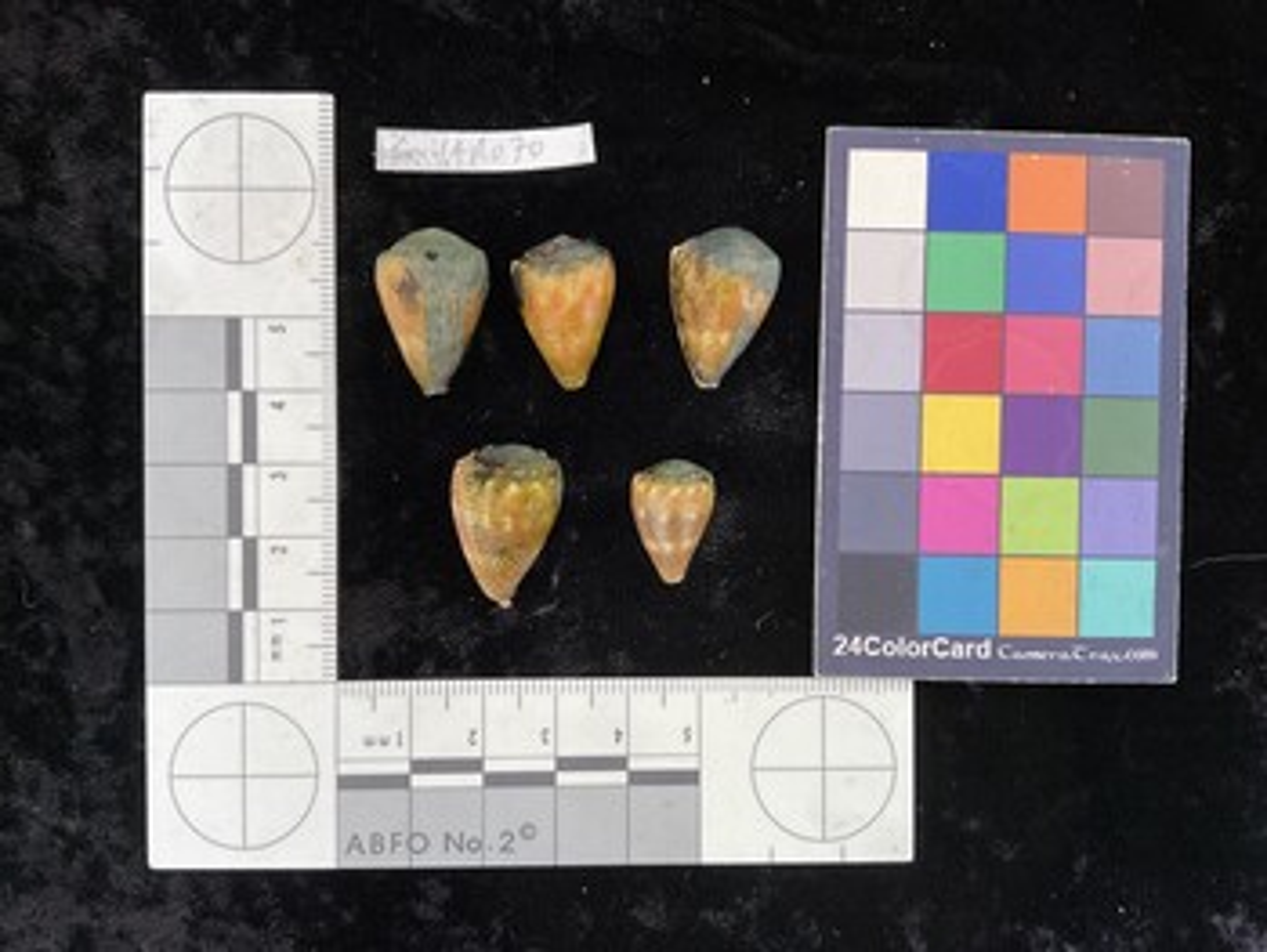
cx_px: 634
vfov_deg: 48.3
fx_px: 1062
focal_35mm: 29
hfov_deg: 61.6
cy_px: 476
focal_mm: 3
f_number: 1.8
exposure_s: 1/60
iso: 64
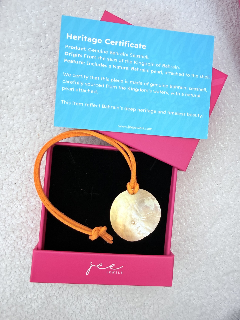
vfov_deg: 71.6
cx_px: 120
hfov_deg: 56.8
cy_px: 160
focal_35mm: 24
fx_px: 222
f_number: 2.2
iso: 125
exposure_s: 1/99
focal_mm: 2.22
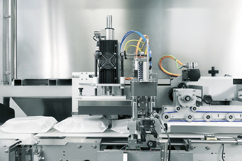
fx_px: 195
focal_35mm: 29
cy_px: 80
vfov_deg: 44.9
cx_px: 121
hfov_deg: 63.7
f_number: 3.5
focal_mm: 10.6
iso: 2000
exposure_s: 1/200
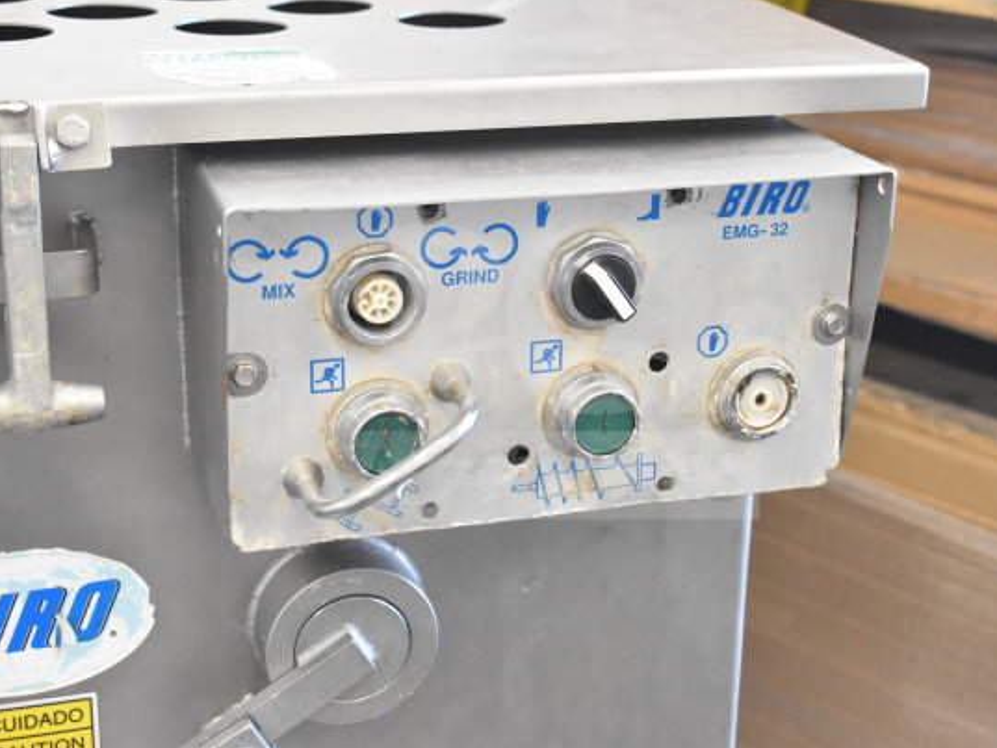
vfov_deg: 24.8
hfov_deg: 32.7
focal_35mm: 59
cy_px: 372
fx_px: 1700
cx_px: 550
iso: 6400
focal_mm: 36
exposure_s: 1/160
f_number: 6.3
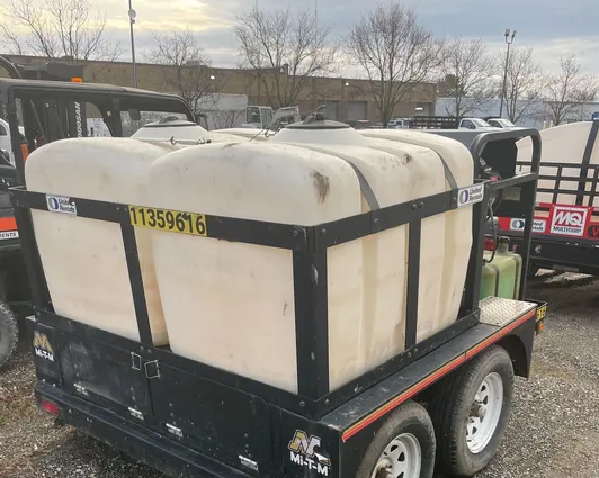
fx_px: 620
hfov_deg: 51.6
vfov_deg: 40.7
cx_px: 298
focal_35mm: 35
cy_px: 374
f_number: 1.6
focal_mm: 4.2
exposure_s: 1/272
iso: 32
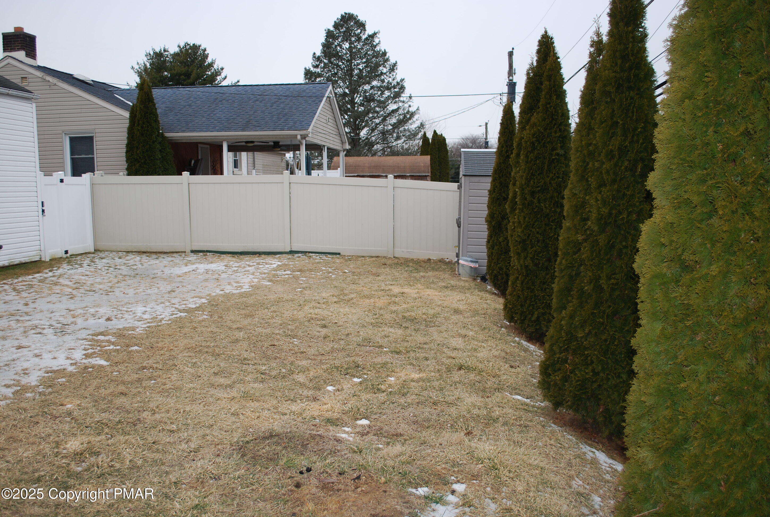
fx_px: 707
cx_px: 385
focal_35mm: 33
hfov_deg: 57.1
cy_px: 258
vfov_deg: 40.1
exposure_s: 1/160
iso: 100
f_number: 4
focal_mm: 22
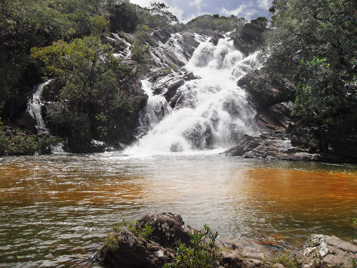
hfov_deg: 52.6
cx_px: 178
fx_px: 361
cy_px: 134
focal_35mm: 35
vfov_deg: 40.7
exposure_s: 1/350
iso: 100
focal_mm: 6.2
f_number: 8.9
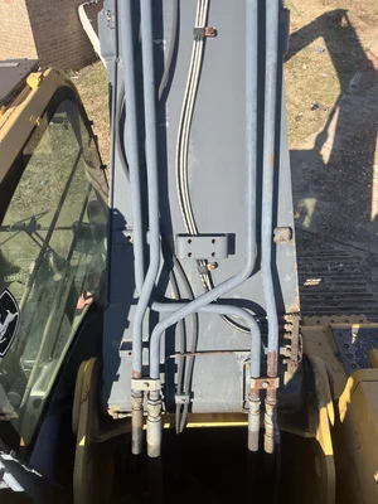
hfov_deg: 53.1
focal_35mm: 26
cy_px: 252
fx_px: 379
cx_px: 189
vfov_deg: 67.3
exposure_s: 1/1695
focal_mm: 5.1
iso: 50
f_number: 1.6
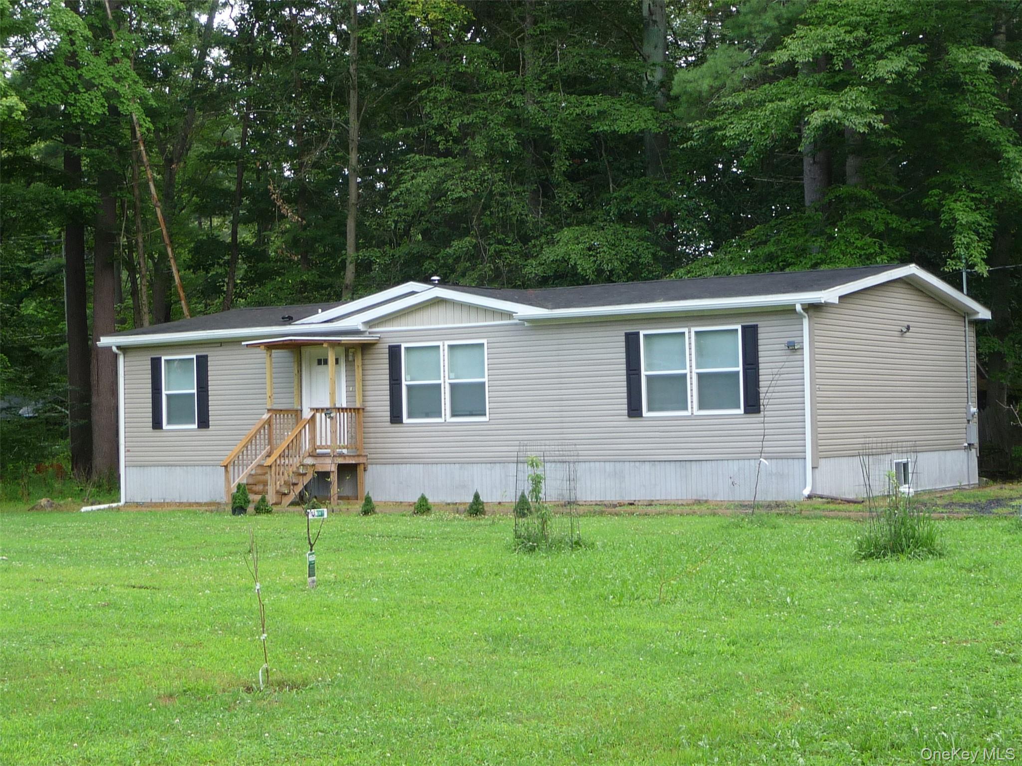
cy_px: 383
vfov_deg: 22.6
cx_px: 511
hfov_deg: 29.8
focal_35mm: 65
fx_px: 1919
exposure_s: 1/50
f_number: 4.2
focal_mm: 8
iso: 100
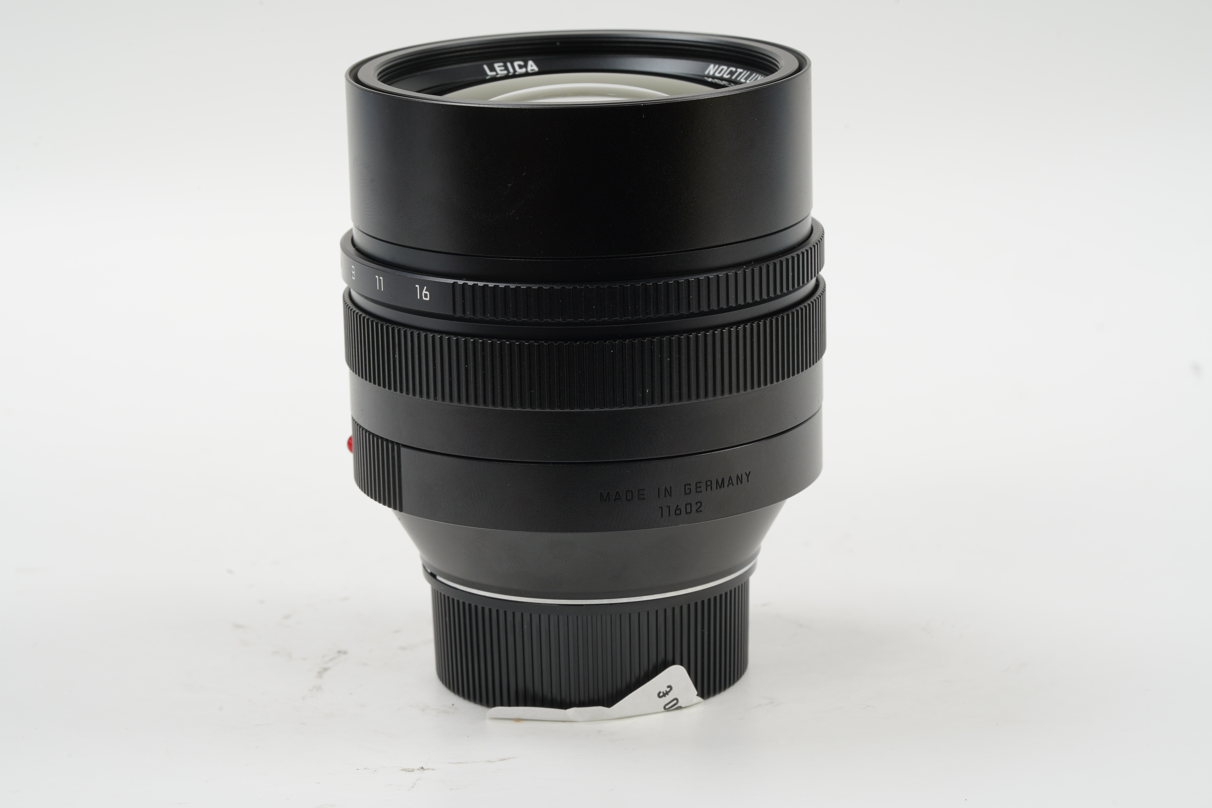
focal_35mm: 90
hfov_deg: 22.6
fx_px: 3030
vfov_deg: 15.2
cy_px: 404
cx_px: 606
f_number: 16
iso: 200
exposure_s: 1/1.25
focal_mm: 90
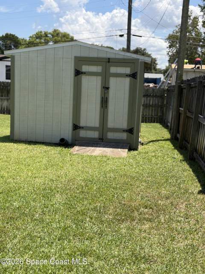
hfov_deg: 30.3
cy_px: 137
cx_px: 102
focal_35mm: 48
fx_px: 379
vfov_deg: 39.7
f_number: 1.78
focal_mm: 6.76
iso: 64
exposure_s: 1/3704
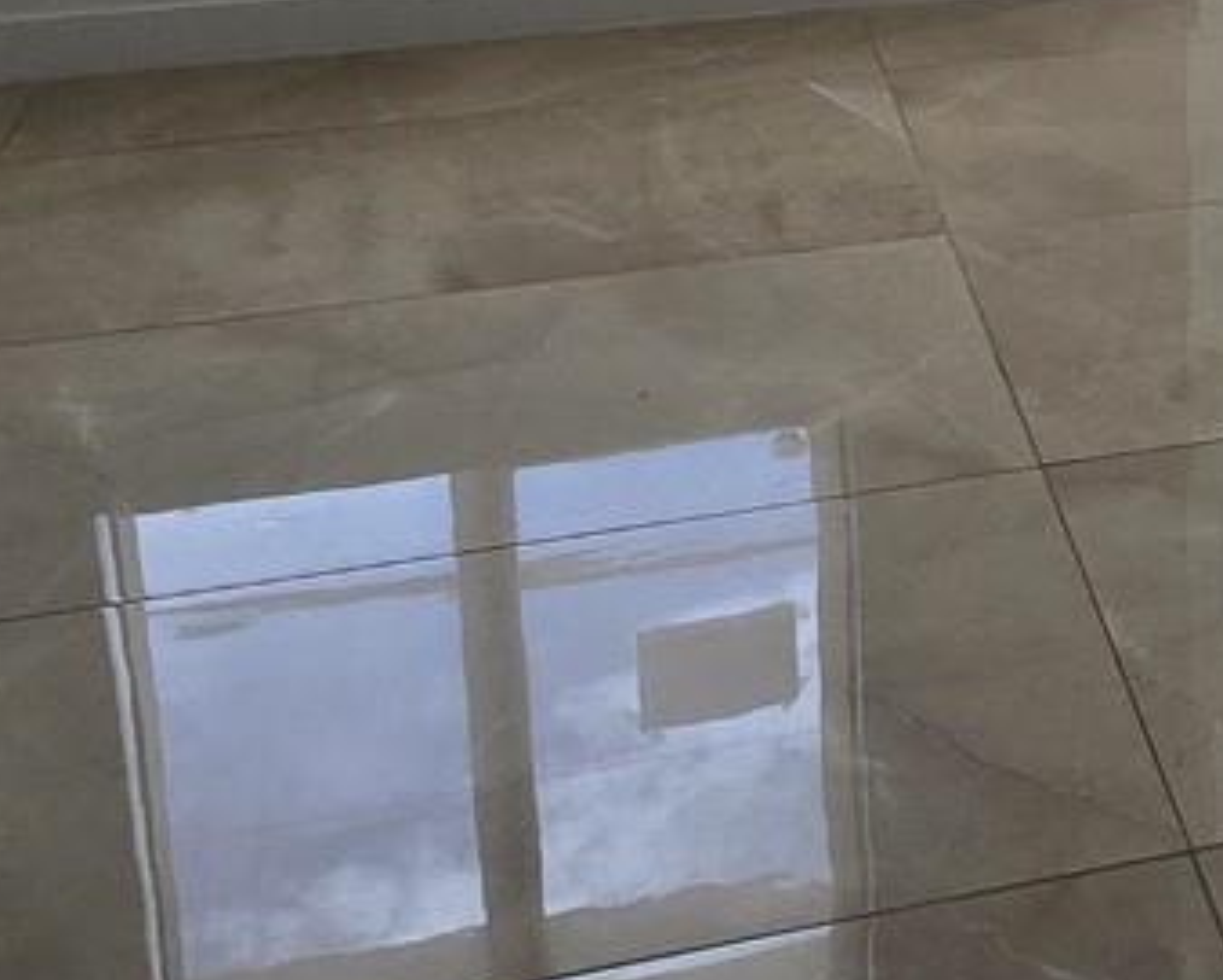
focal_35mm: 60
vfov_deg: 22.8
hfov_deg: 29.0
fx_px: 2174
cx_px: 1274
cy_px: -278
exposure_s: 1/60
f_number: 2.2
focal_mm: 2.2
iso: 80
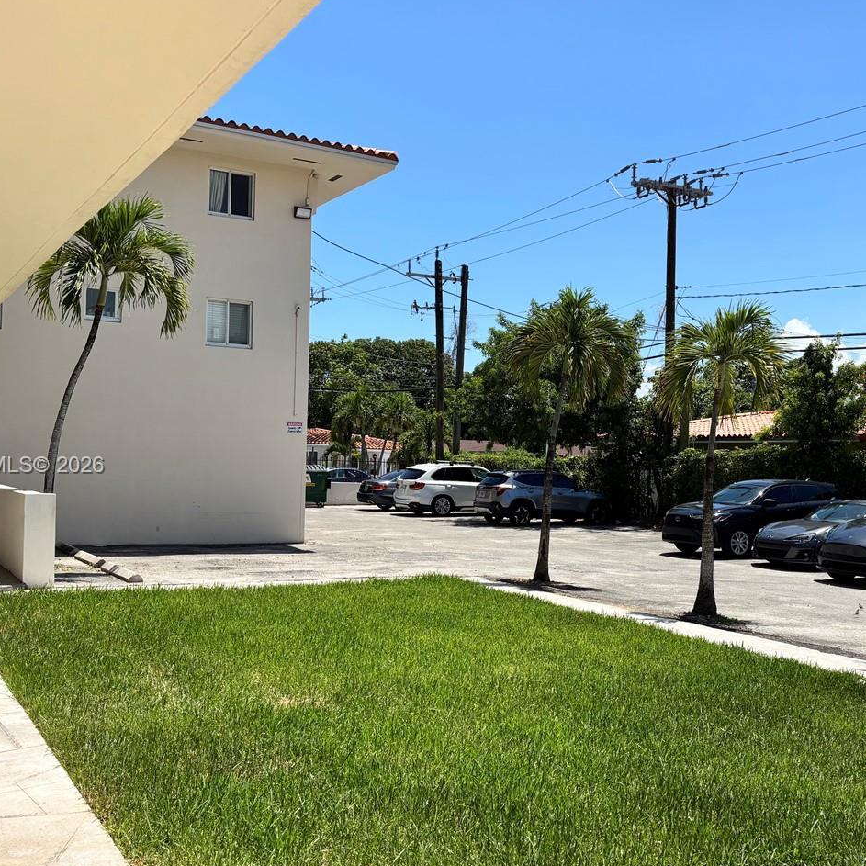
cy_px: 467
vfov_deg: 42.8
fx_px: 1104
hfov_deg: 42.4
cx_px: 553
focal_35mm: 39
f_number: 1.6
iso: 50
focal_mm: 5.96
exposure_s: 1/4082
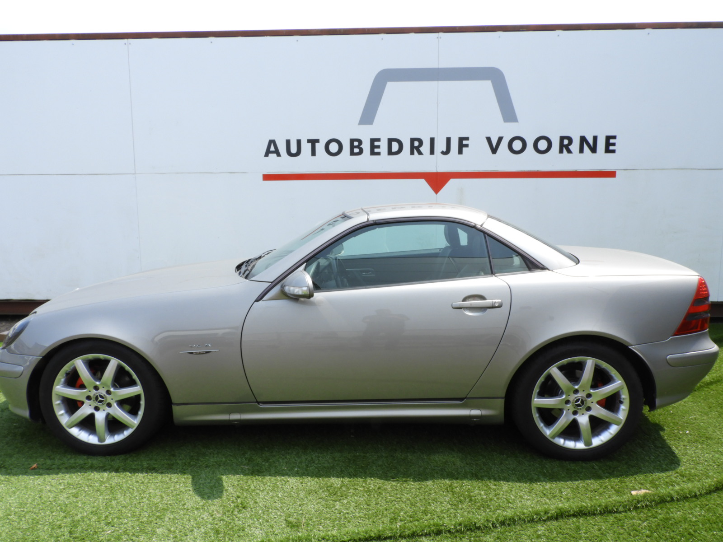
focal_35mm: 24
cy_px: 271
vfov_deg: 56.8
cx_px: 362
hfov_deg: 71.6
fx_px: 501
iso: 100
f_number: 7.6
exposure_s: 1/100
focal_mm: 4.3
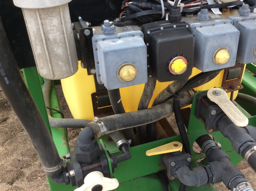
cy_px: 96
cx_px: 170
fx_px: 325
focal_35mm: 44
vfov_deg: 32.8
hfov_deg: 42.5
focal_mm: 3.3
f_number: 2.4
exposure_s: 1/336
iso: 32
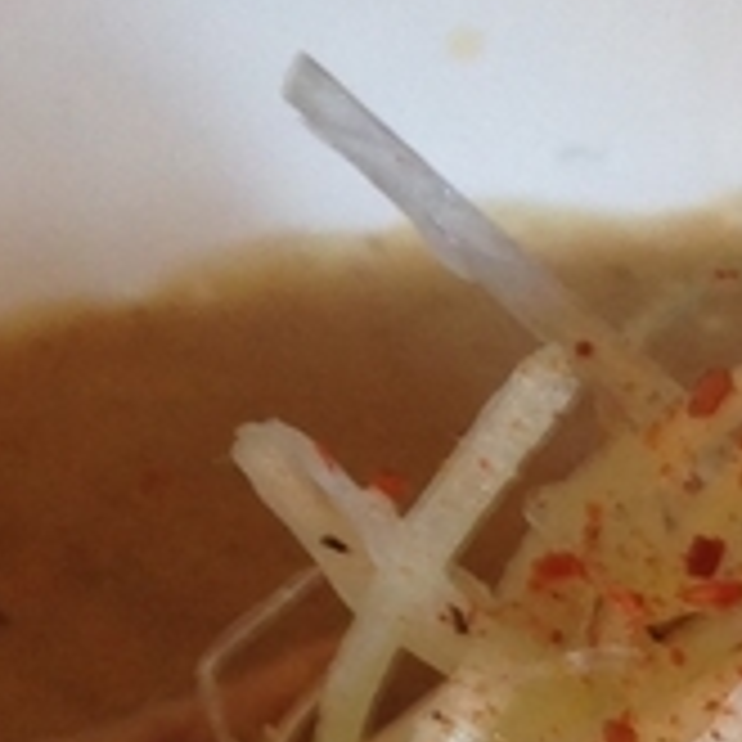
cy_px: 1646
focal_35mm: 212
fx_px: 5141
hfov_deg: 8.2
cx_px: 787
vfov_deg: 7.8
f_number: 2.4
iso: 64
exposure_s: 1/20
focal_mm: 4.12
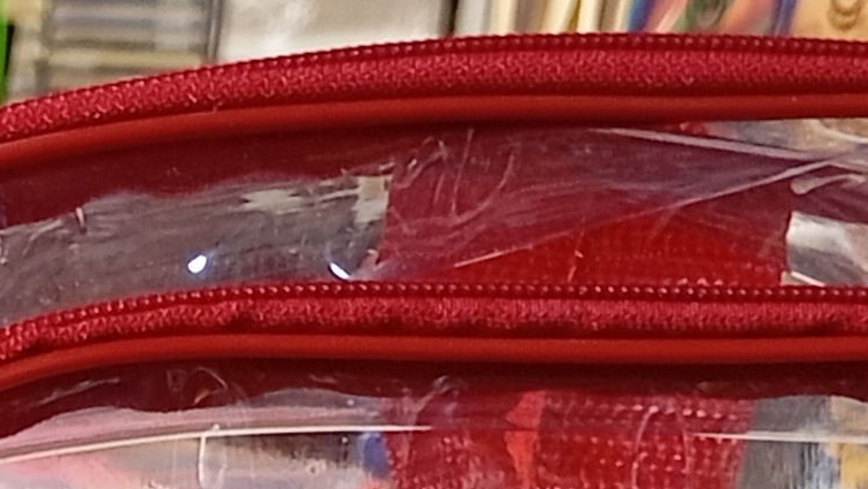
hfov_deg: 12.2
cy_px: 1464
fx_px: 3798
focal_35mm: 165
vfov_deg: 6.7
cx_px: -586
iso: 393
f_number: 1.8
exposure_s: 1/40
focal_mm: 4.27
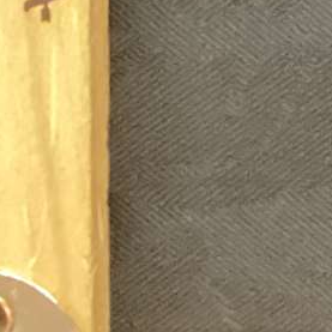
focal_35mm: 190
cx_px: 1031
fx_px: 2062
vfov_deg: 8.9
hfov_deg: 7.8
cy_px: -242
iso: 500
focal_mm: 3.3
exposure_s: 1/30
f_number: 2.4
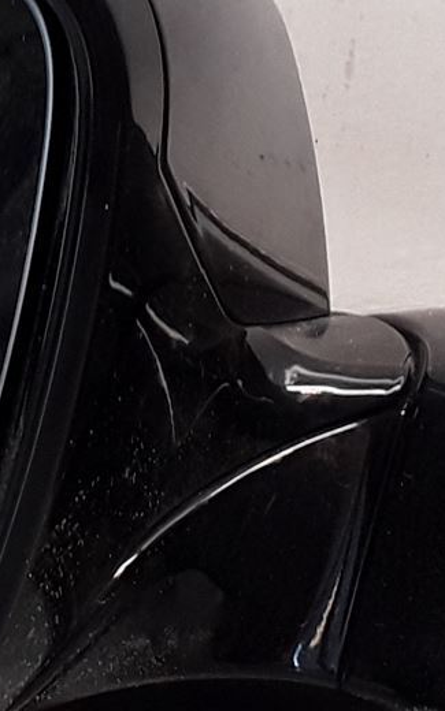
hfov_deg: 11.0
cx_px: -110
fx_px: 2270
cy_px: 295
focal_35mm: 117
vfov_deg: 17.8
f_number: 1.9
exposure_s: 1/50
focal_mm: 2.91
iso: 50
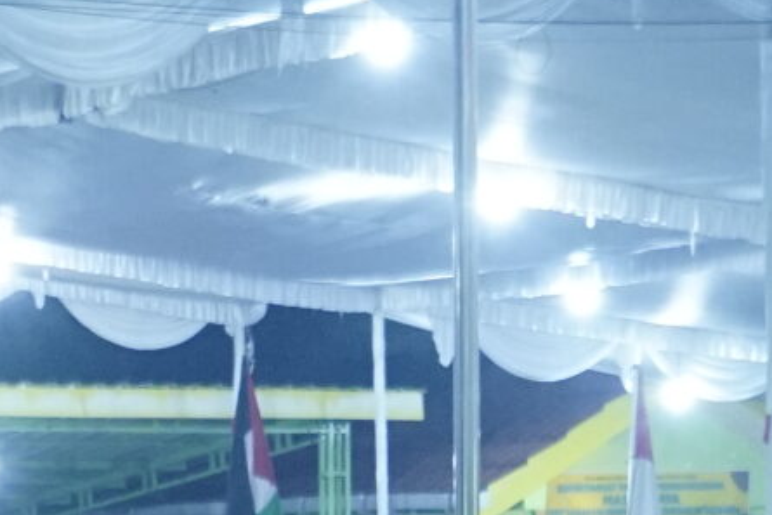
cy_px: 985
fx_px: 4440
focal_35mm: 207
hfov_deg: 9.9
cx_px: 514
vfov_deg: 6.5
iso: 2000
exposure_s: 1/50
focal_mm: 24
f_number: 4
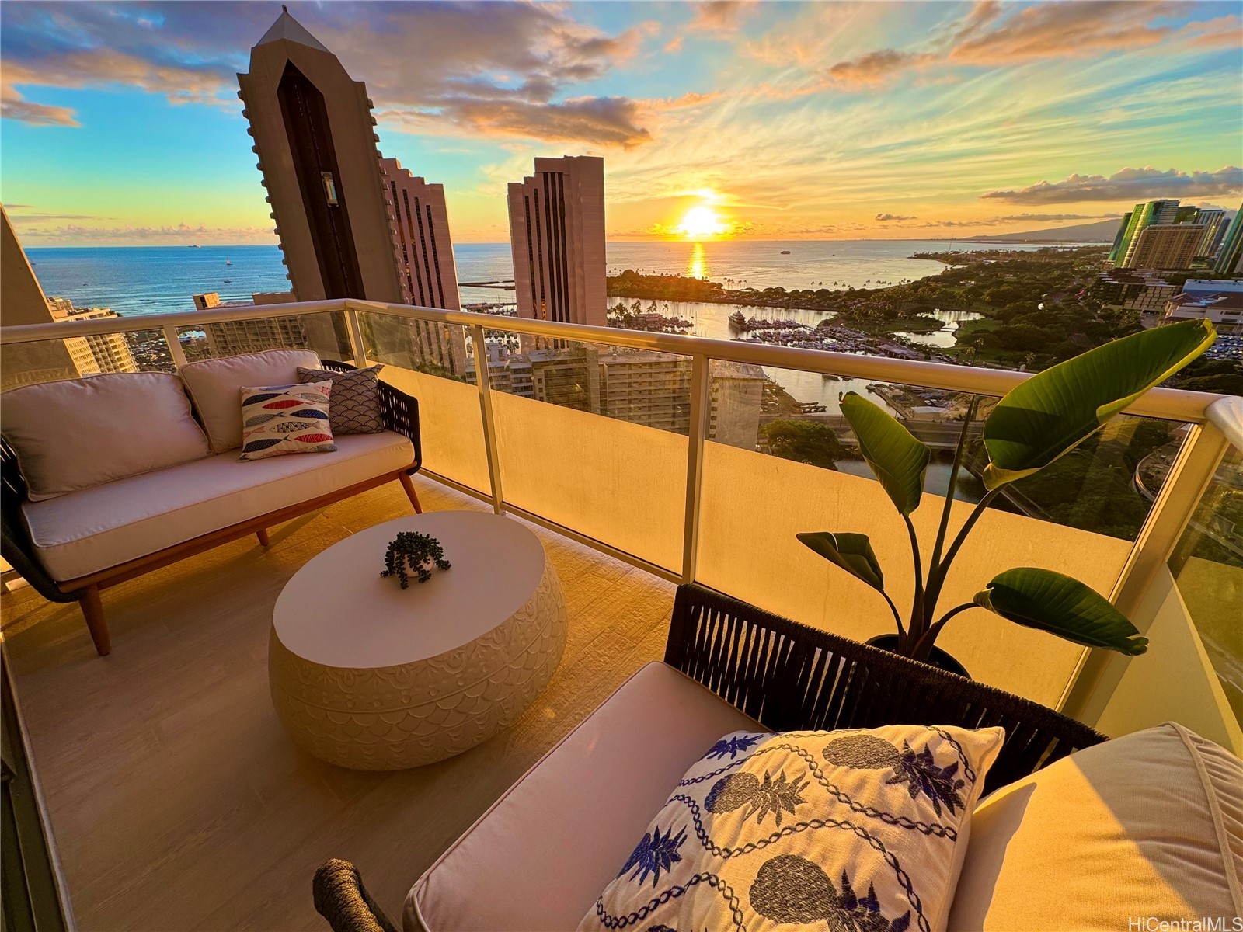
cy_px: 466
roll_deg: +0.6
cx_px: 622
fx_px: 503
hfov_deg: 102.1
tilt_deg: -25.3
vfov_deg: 85.7
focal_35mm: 14
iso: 40
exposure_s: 1/266
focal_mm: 2.22
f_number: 2.2
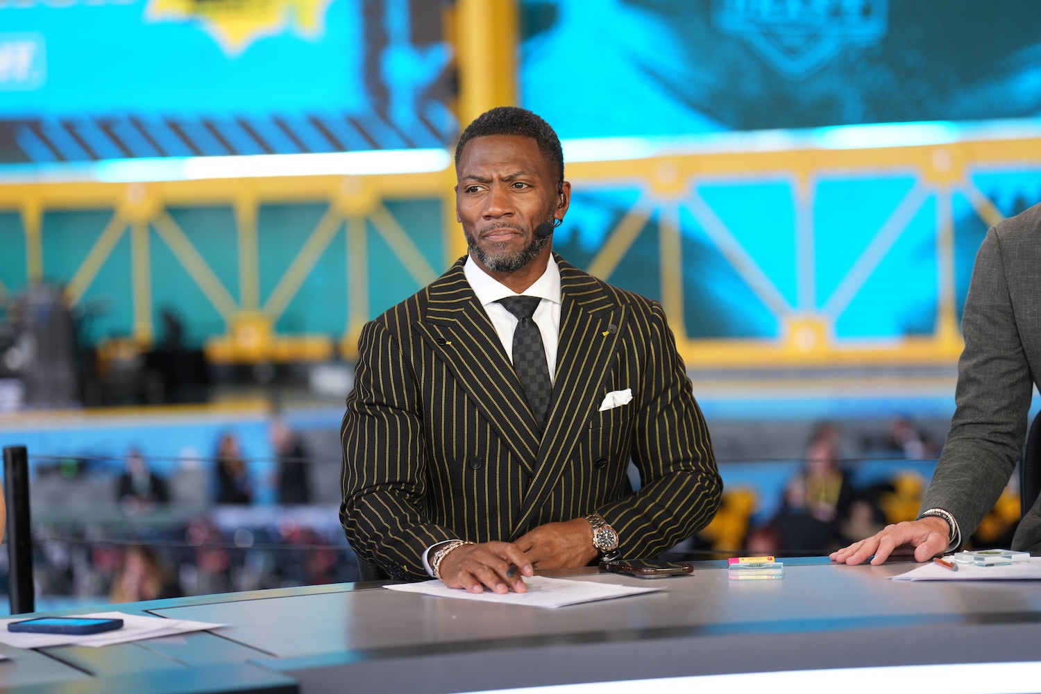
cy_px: 347
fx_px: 3152
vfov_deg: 12.6
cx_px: 520
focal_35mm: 109
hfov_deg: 18.8
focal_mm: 109
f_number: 2.8
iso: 320
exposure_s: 1/400
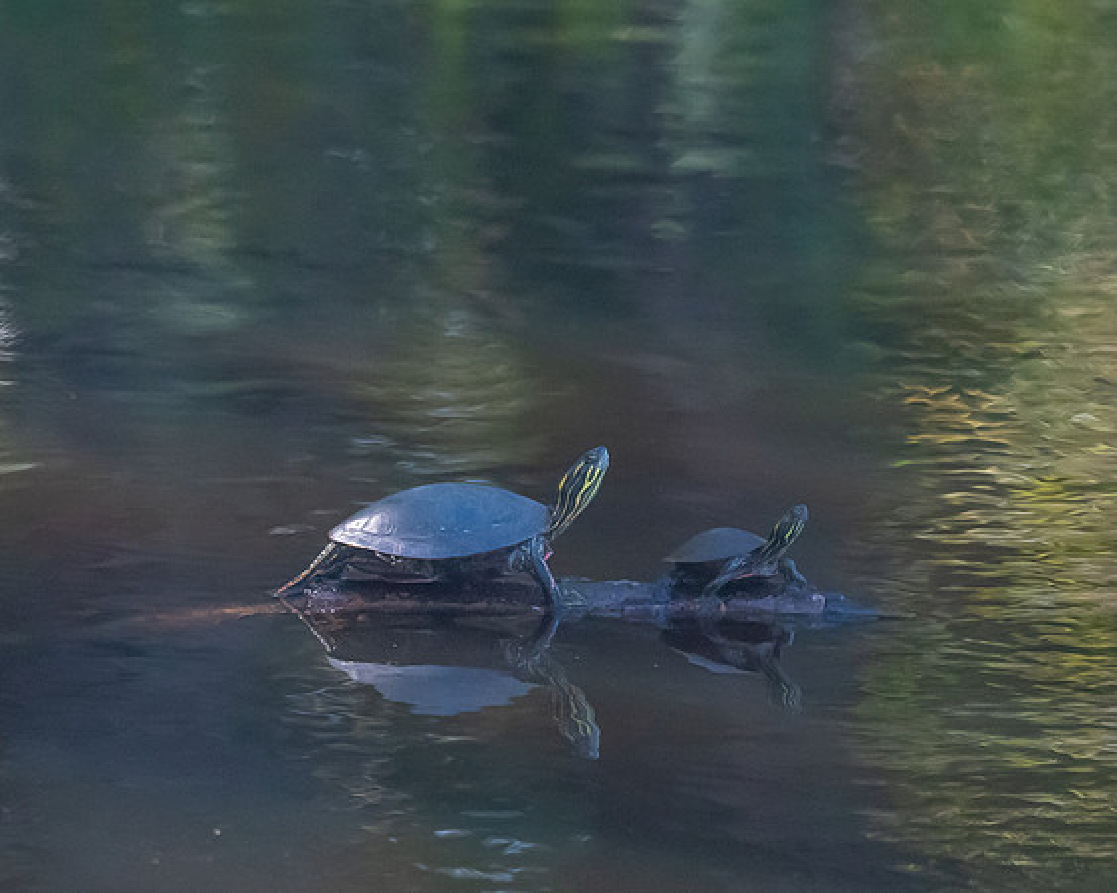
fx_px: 36819
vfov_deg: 1.4
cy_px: 544
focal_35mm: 1114
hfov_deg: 1.7
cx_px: 438
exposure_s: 1/3200
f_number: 5.6
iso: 11400
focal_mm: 500
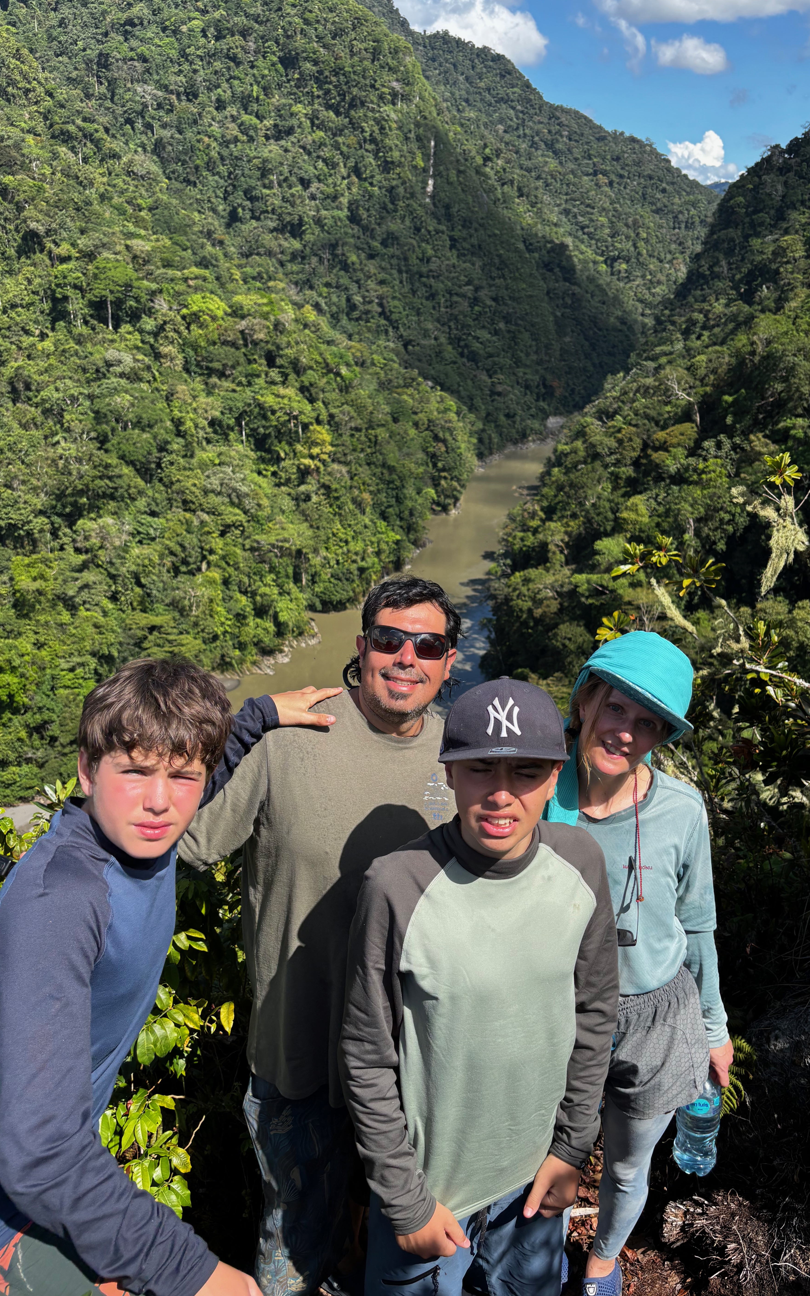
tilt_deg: -19.2
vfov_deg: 66.5
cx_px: 438
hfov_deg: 44.5
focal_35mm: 28
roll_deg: -2.4
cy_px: 648
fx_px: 989
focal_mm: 5.96
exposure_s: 1/2398
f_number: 1.6
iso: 50
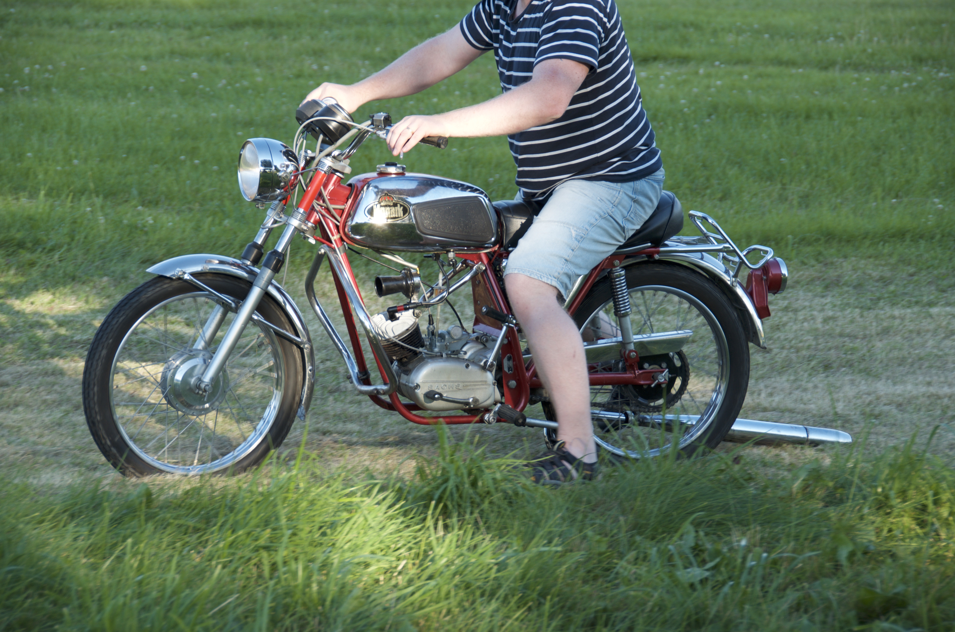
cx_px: 478
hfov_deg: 14.4
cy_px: 316
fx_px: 3772
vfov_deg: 9.6
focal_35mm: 142
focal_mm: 95
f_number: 7.1
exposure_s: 1/200
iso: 200
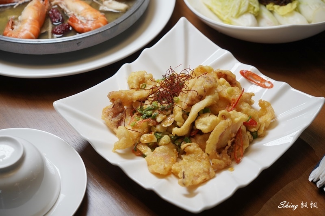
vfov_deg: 18.4
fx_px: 668
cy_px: 108
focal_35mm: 74
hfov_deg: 27.3
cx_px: 162
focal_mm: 74
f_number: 6.3
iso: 800
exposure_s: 1/160
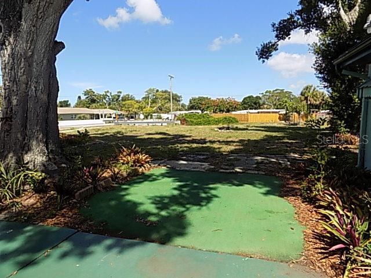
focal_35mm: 23
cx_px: 186
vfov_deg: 58.9
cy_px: 139
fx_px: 247
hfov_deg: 73.9
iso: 80
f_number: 3.1
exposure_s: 1/800
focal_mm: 4
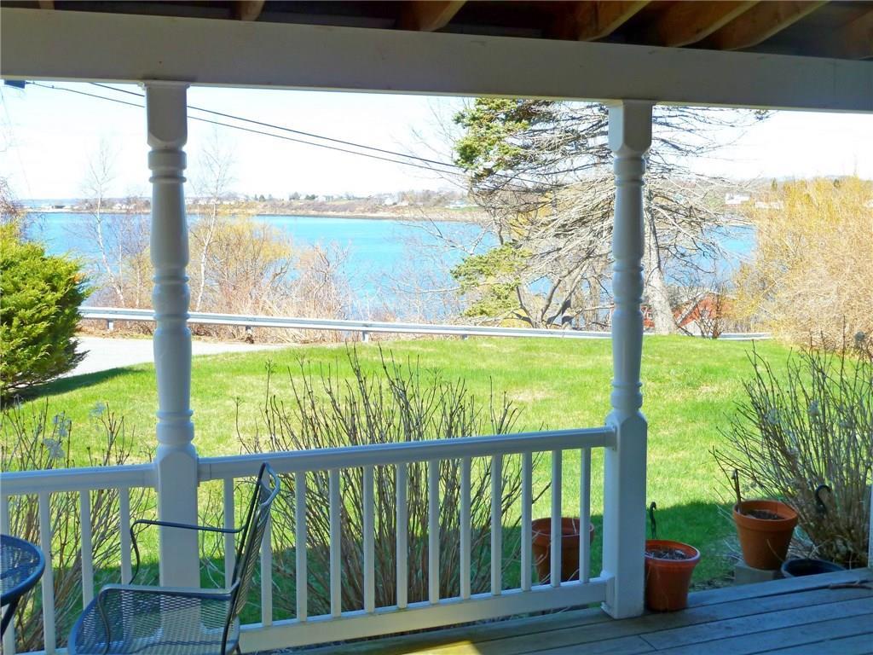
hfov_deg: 46.8
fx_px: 1009
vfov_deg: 36.0
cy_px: 328
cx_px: 436
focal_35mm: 40
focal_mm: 6.5
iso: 80
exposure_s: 1/200
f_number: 4
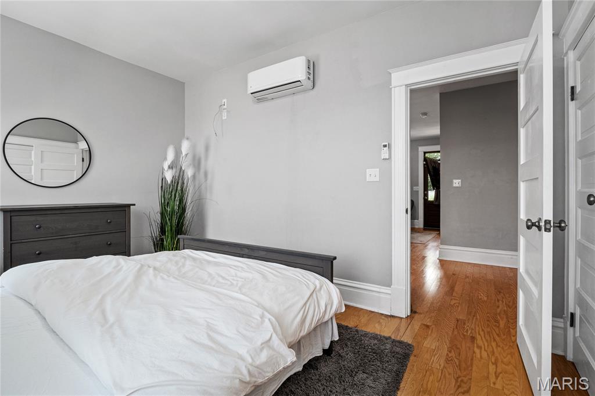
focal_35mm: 16
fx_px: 264
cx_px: 298
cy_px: 198
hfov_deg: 96.8
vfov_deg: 73.7
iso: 400
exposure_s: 1/30
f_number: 8
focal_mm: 8
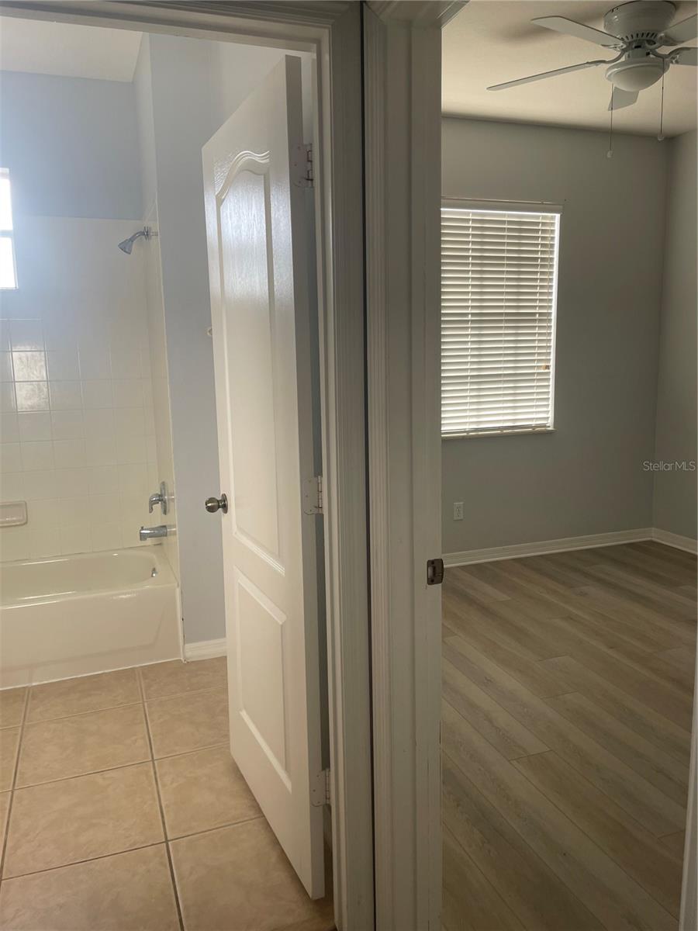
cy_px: 466
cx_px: 349
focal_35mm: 26
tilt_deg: -9.4
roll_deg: +1.9
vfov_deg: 67.3
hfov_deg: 53.1
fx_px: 699
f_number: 1.6
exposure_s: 1/121
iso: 32
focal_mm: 4.2
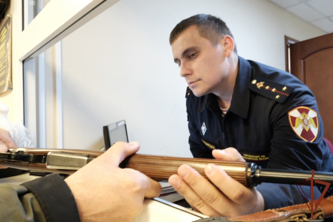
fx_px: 250
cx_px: 166
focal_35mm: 27
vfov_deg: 47.9
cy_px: 111
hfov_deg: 67.4
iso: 3200
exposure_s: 1/1.9
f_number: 22
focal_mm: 18
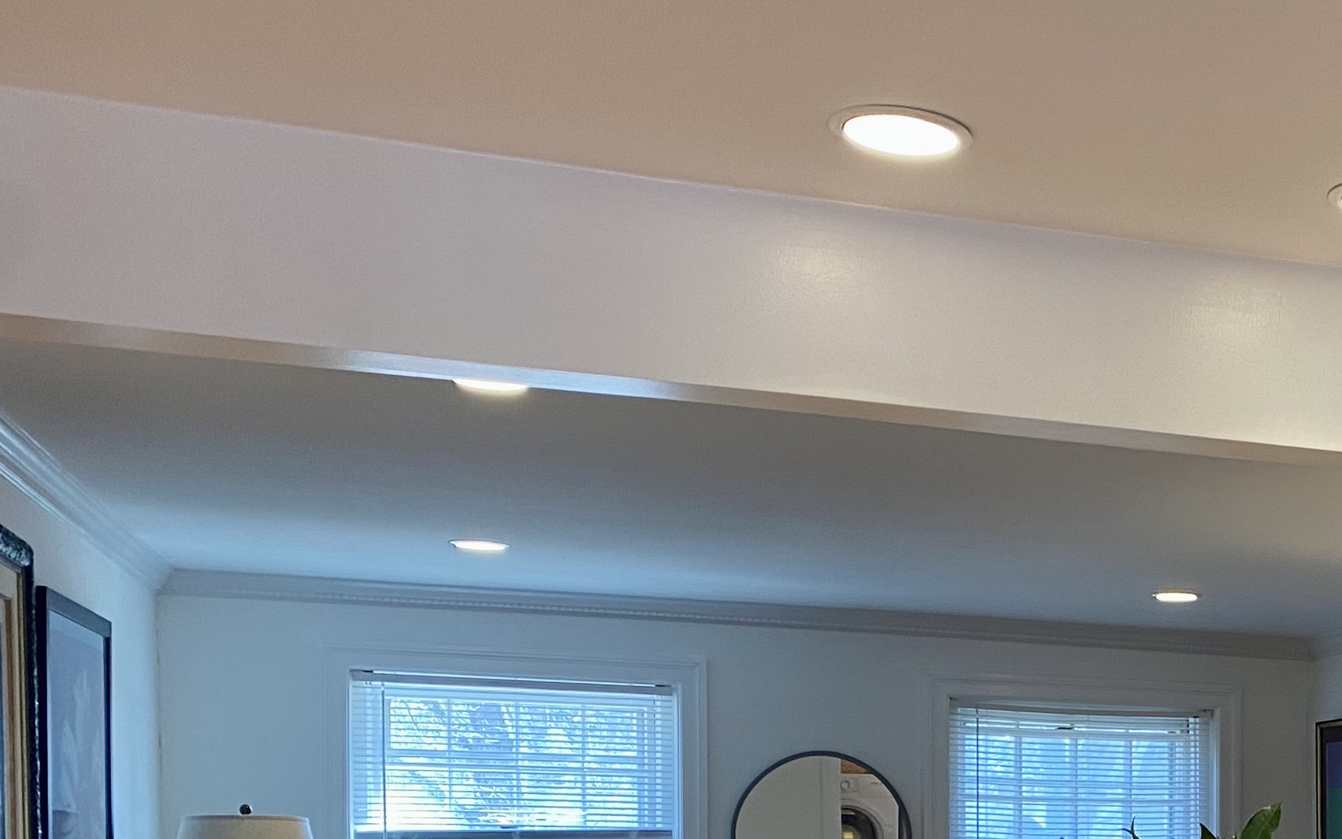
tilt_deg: -4.4
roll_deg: -0.7
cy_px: 976
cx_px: 1385
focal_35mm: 58
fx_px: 2121
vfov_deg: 21.0
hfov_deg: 32.0
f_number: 1.8
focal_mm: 4.25
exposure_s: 1/60
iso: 100
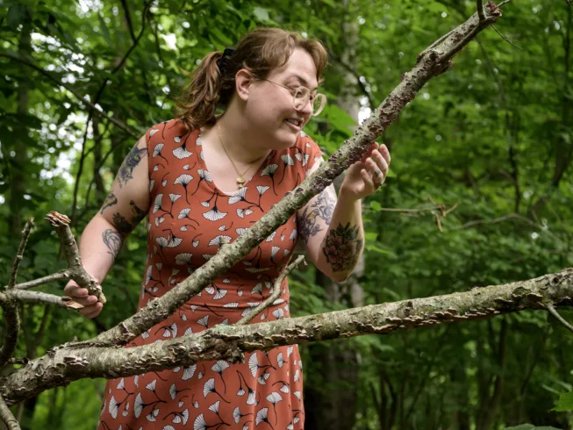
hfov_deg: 36.1
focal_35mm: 53
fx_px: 877
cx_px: 248
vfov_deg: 27.5
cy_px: 211
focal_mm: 48
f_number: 4
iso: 900
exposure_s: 1/400
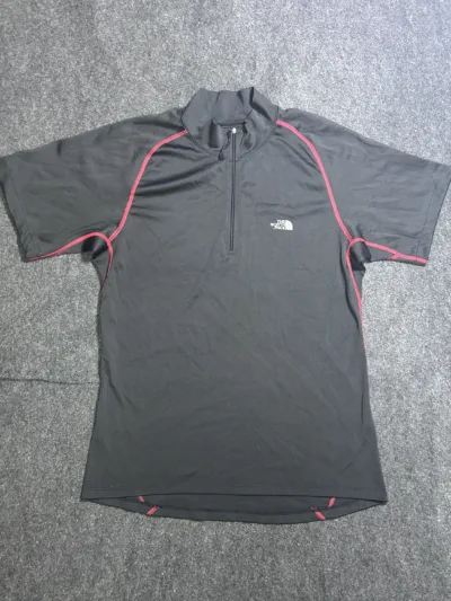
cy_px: 300
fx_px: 451
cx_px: 226
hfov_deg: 53.1
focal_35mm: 26
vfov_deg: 67.3
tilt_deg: -63.6
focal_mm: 5.7
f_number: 1.5
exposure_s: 1/33
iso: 500
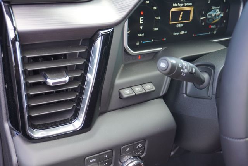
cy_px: 83
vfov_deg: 33.1
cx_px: 124
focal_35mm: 40
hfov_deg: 47.9
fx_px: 279
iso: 400
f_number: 4.5
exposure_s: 1/60
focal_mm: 27
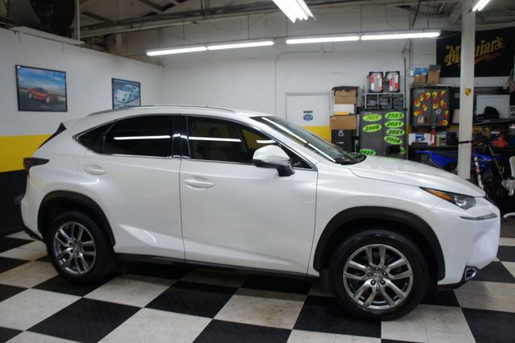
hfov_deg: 67.4
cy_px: 172
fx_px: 386
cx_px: 258
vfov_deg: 47.9
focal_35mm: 27
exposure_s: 1/40
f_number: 4
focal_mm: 18
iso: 200
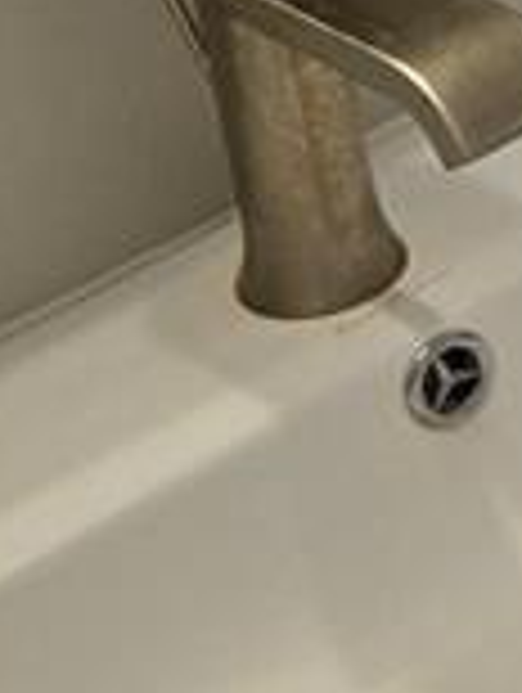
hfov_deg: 7.1
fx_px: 3589
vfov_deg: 10.6
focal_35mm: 179
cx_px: 1750
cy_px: -346
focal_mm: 5.4
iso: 64
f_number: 1.8
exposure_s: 1/120
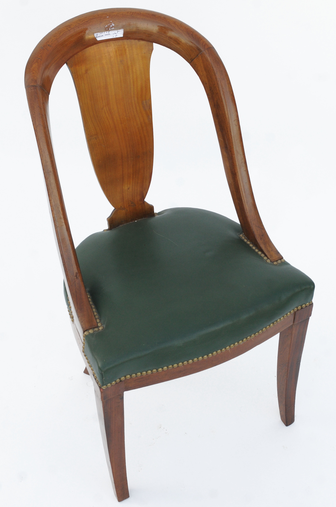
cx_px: 168
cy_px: 254
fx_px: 505
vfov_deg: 53.2
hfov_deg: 36.8
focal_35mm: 36
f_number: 7.1
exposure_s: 1/125
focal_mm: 24
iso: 400
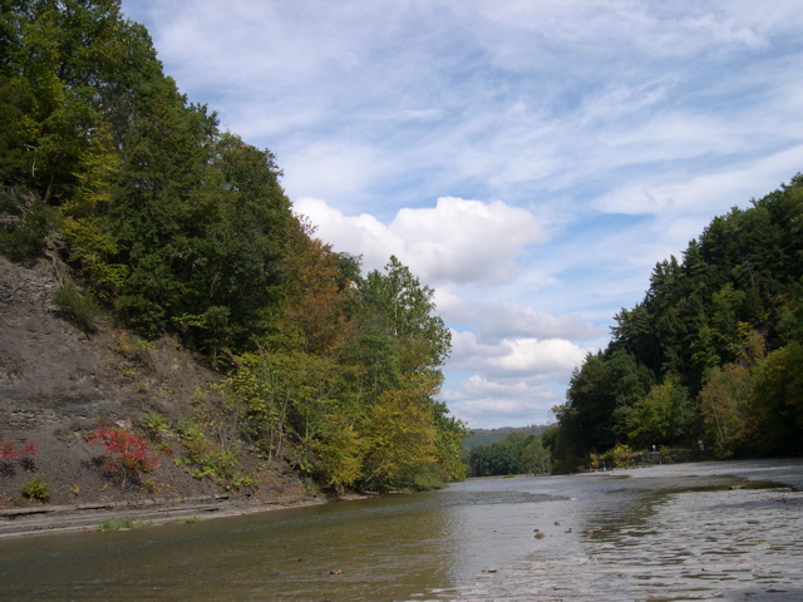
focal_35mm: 38
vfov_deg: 37.7
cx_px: 402
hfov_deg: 49.0
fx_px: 881
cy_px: 301
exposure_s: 1/194
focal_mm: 8
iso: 100
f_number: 7.6
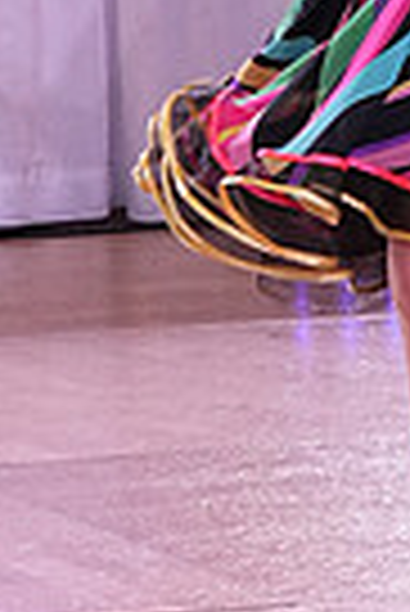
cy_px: -230
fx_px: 8144
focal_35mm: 478
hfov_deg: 2.9
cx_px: 795
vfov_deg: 4.3
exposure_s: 1/250
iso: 2500
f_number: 8
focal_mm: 75
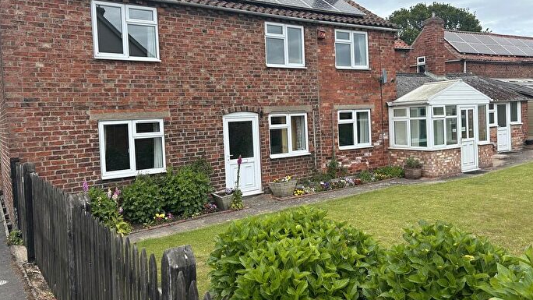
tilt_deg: -0.8
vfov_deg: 40.1
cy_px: 125
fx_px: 410
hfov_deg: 66.1
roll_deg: +2.4
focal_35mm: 29
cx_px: 271
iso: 50
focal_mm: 5.7
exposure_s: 1/2083
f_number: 1.5
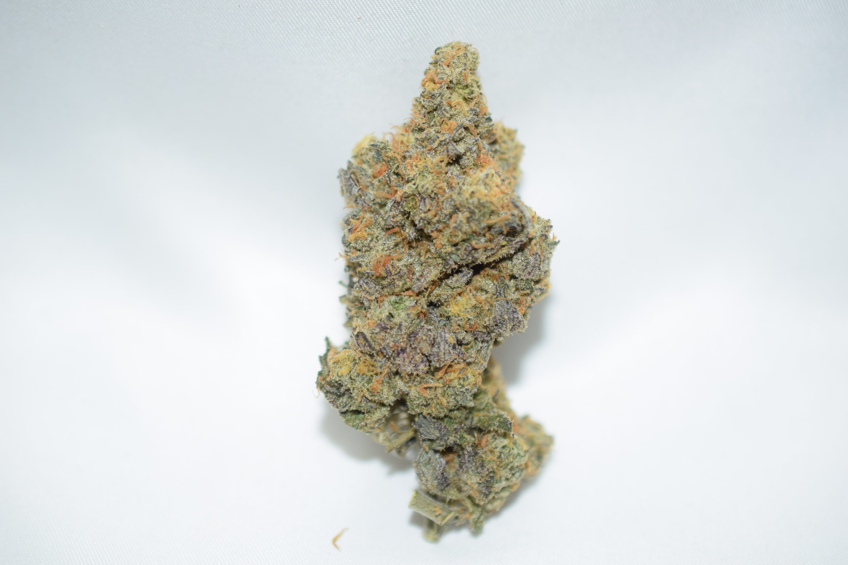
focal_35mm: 60
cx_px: 424
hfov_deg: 33.4
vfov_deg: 22.6
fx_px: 1413
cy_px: 282
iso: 100
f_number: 3.2
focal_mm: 40
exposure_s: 1/60
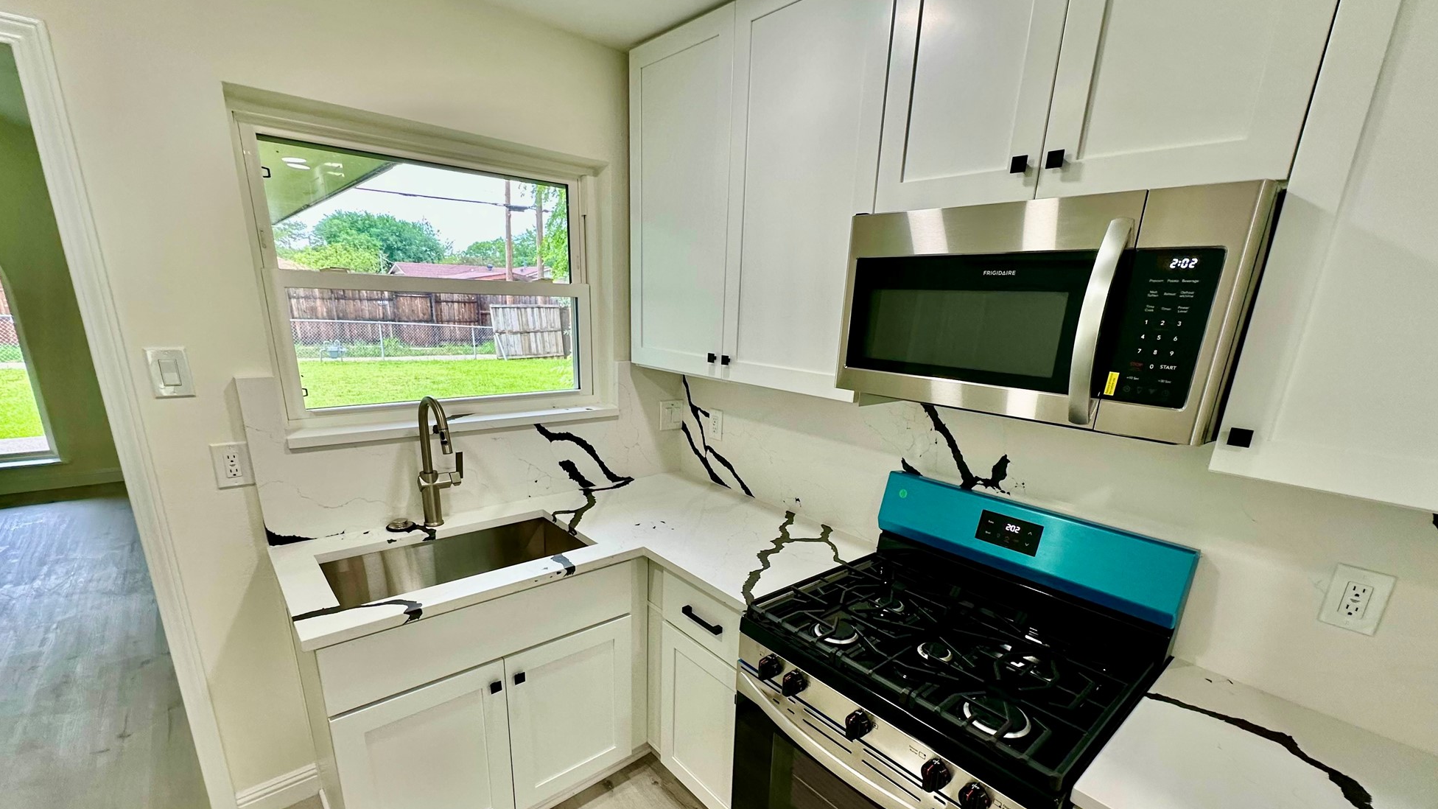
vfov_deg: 66.4
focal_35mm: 16
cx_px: 726
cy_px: 489
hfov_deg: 99.4
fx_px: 610
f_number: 2.2
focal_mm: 2.22
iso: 160
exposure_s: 1/120
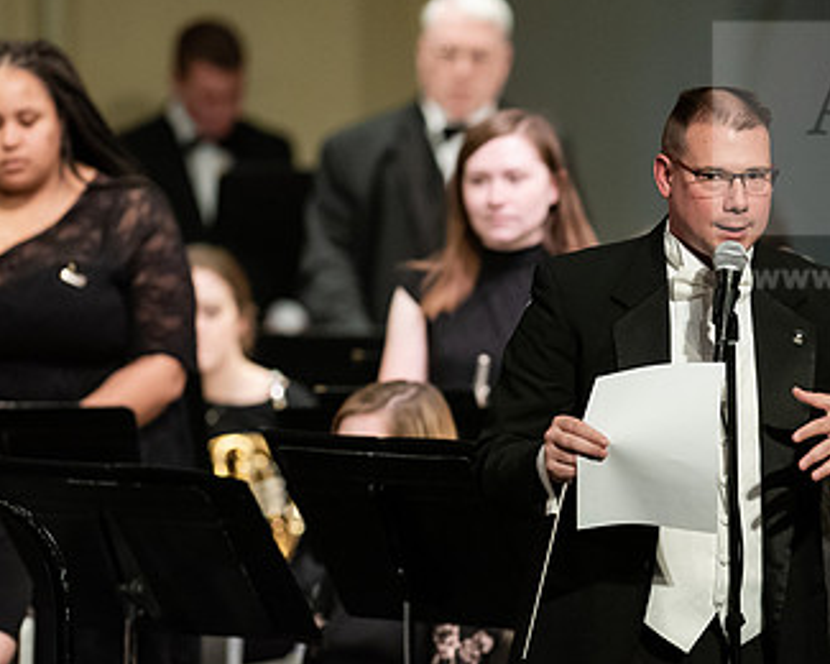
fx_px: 12356
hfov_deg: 3.8
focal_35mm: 503
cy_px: 331
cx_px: 636
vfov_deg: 3.1
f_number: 3.2
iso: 4000
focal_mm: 300
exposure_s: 1/250
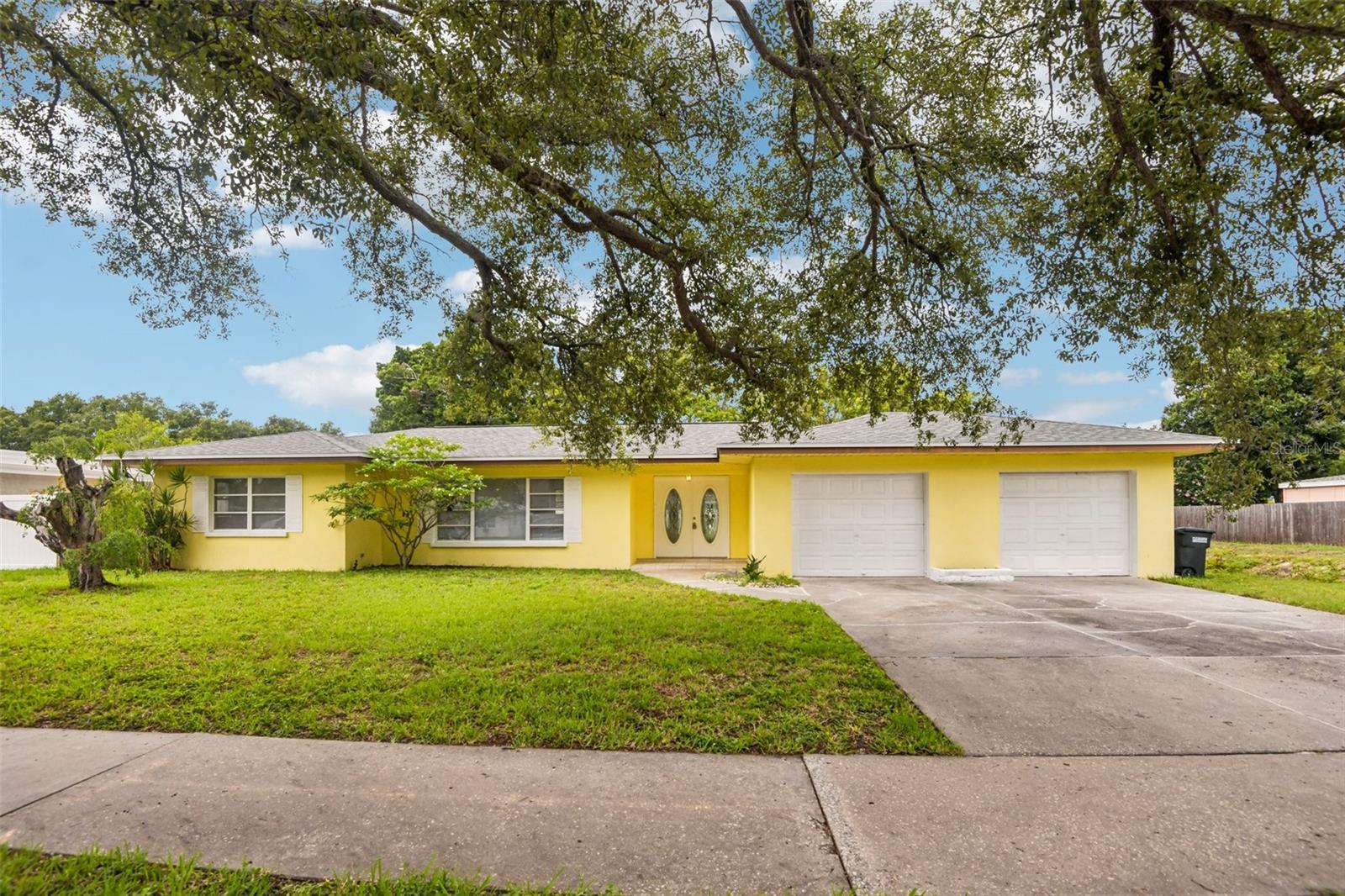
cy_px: 448
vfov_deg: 73.7
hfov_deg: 96.7
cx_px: 672
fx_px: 598
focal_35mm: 16
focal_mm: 16
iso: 400
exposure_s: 1/640
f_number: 8
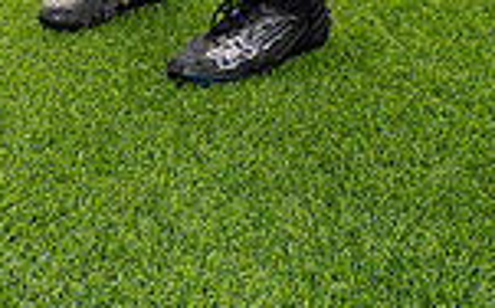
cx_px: 82
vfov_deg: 12.3
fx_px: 1186
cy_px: -390
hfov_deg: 23.2
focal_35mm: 88
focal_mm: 29
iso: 100
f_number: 5.6
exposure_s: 1/640
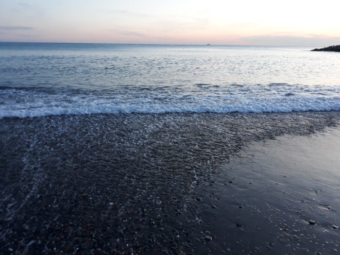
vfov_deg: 51.4
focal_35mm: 27
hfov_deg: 65.3
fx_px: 265
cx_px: 170
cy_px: 128
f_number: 1.7
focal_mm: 3.71
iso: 125
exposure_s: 1/50
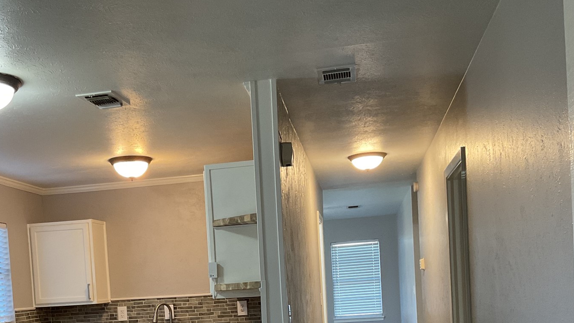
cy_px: 323
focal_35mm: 48
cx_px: 221
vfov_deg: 23.8
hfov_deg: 42.6
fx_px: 731
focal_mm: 3
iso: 125
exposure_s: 1/60
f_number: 1.8
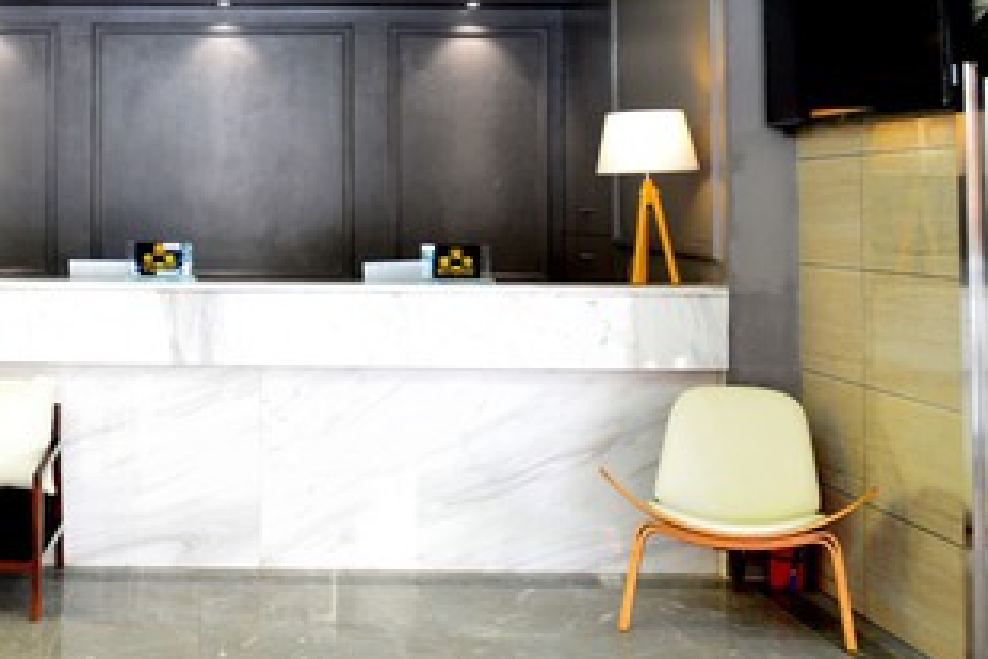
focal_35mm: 56
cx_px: 150
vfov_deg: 23.8
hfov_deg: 34.2
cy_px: 118
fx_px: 1537
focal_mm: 24
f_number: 5.6
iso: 1000
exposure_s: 1/10
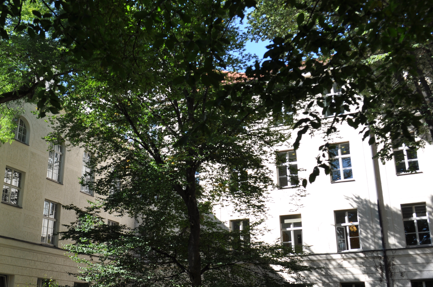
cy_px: 169
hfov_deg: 51.6
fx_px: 444
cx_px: 175
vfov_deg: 35.8
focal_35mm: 37
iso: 200
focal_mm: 18
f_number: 8
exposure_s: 1/250
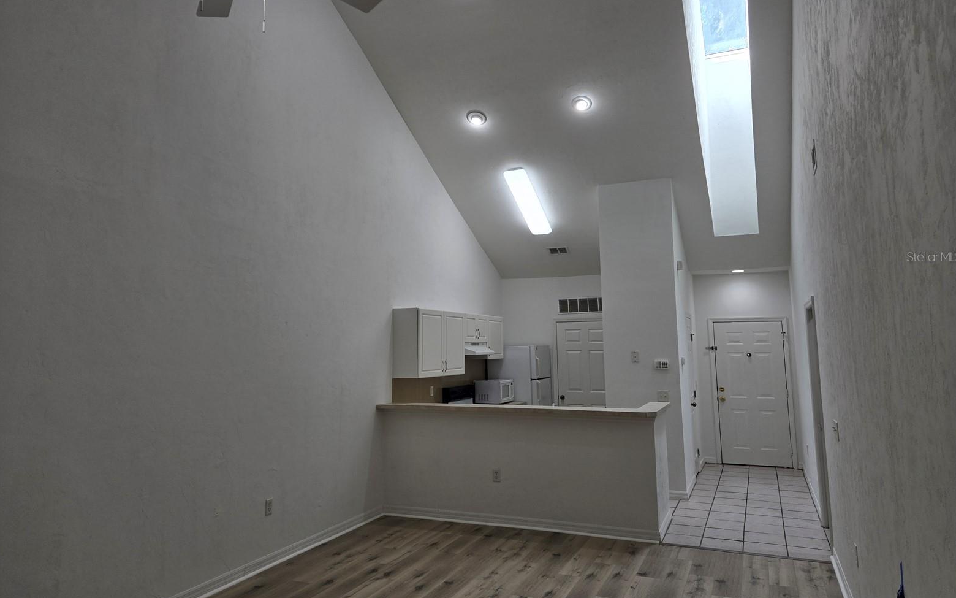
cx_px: 474
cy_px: 256
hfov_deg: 72.5
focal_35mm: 25
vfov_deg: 49.1
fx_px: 651
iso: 40
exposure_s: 1/120
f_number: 1.8
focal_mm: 5.4
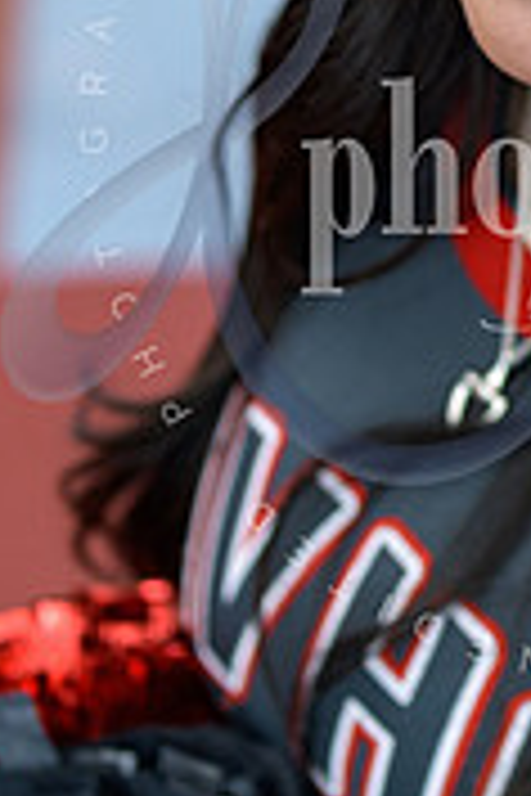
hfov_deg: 7.7
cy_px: 103
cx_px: 558
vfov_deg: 11.5
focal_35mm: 178
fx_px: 3938
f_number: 2.8
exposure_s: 1/125
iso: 250
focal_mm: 70
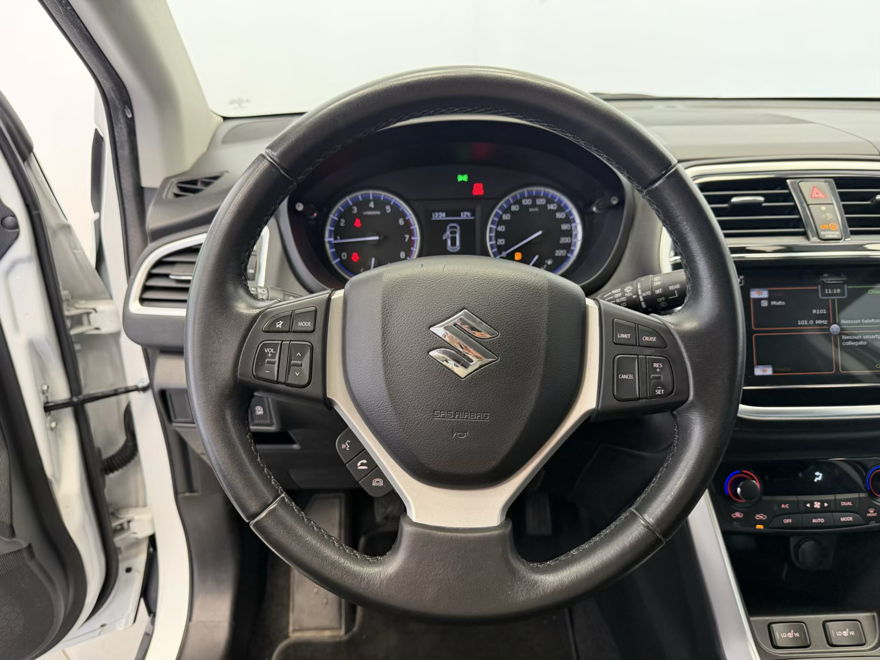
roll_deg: +0.7
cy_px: 330
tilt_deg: -27.2
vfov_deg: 56.8
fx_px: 610
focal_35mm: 24
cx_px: 440
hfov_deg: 71.6
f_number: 1.78
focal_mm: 6.76
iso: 250
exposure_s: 1/60
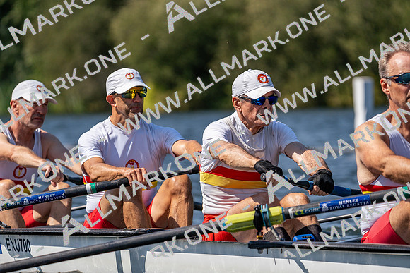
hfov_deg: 6.3
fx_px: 3748
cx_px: 205
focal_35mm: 329
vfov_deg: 4.2
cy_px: 136
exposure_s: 1/2000
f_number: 6.3
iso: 200
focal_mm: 329
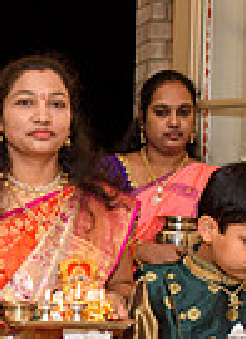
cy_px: 288
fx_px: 1152
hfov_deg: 11.8
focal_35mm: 119
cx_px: -76
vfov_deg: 16.6
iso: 640
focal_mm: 24
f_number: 4
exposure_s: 1/200
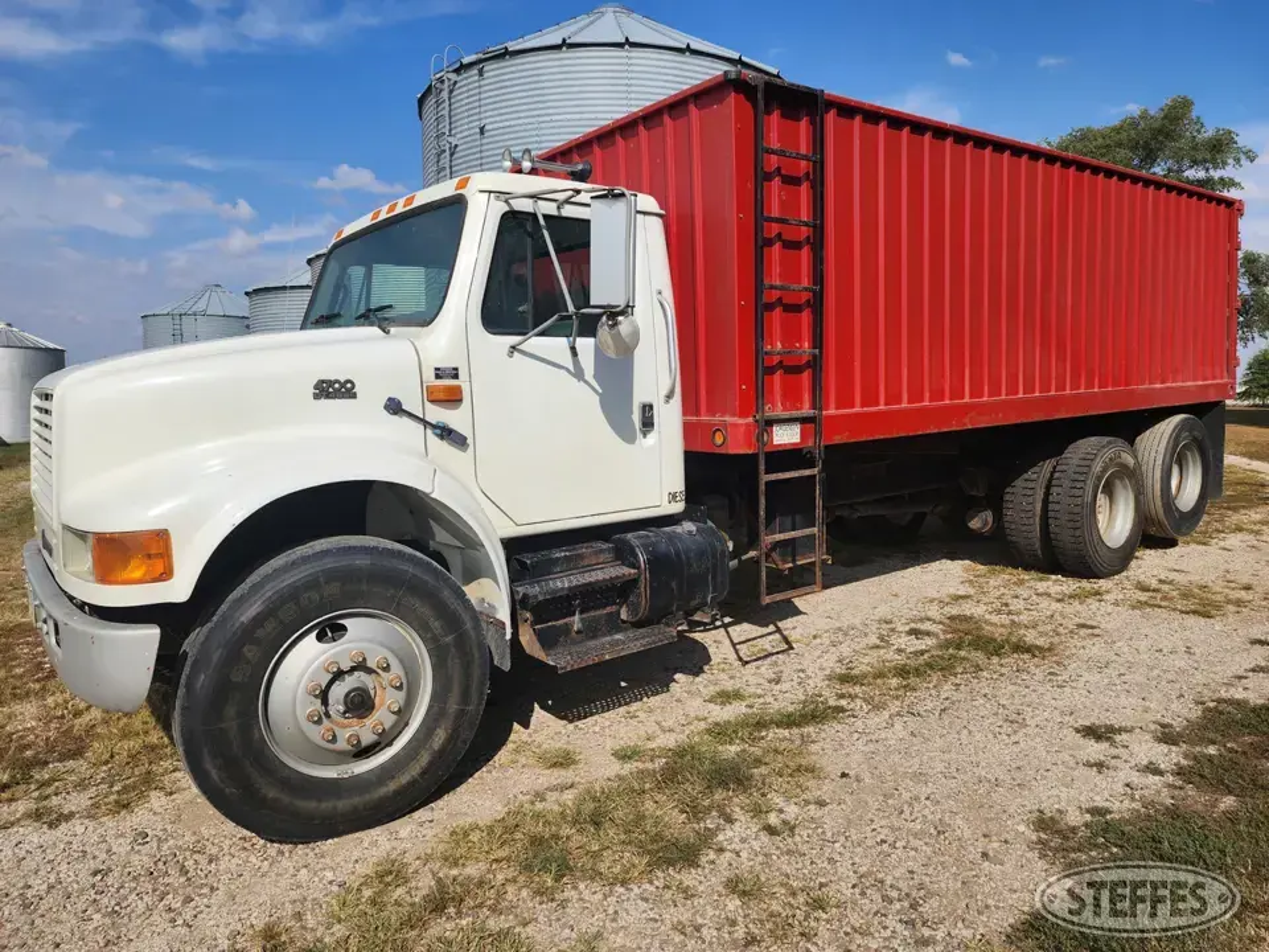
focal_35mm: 23
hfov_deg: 73.9
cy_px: 476
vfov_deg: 58.9
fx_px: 843
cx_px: 634
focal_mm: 6.4
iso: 12
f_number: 1.8
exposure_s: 1/1874
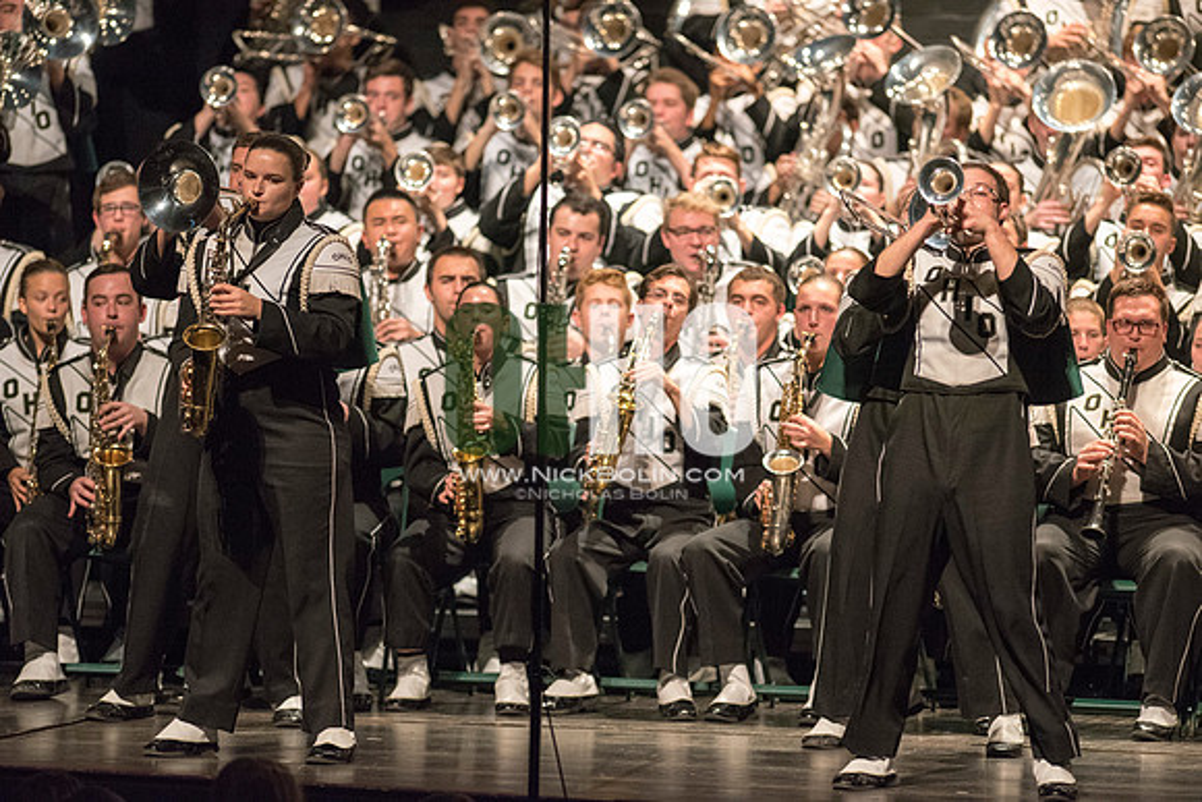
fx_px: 10019
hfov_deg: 6.9
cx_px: 601
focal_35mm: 300
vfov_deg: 4.6
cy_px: 401
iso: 4000
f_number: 2.8
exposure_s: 1/500
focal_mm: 300
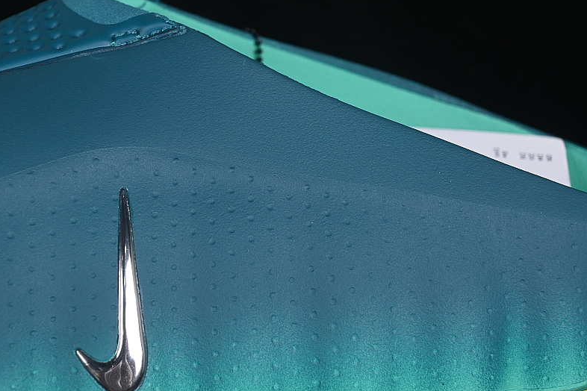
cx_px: 233
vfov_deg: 13.3
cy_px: 189
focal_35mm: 103
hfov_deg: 19.8
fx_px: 1679
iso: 160
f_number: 7.1
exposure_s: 1/80
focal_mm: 50
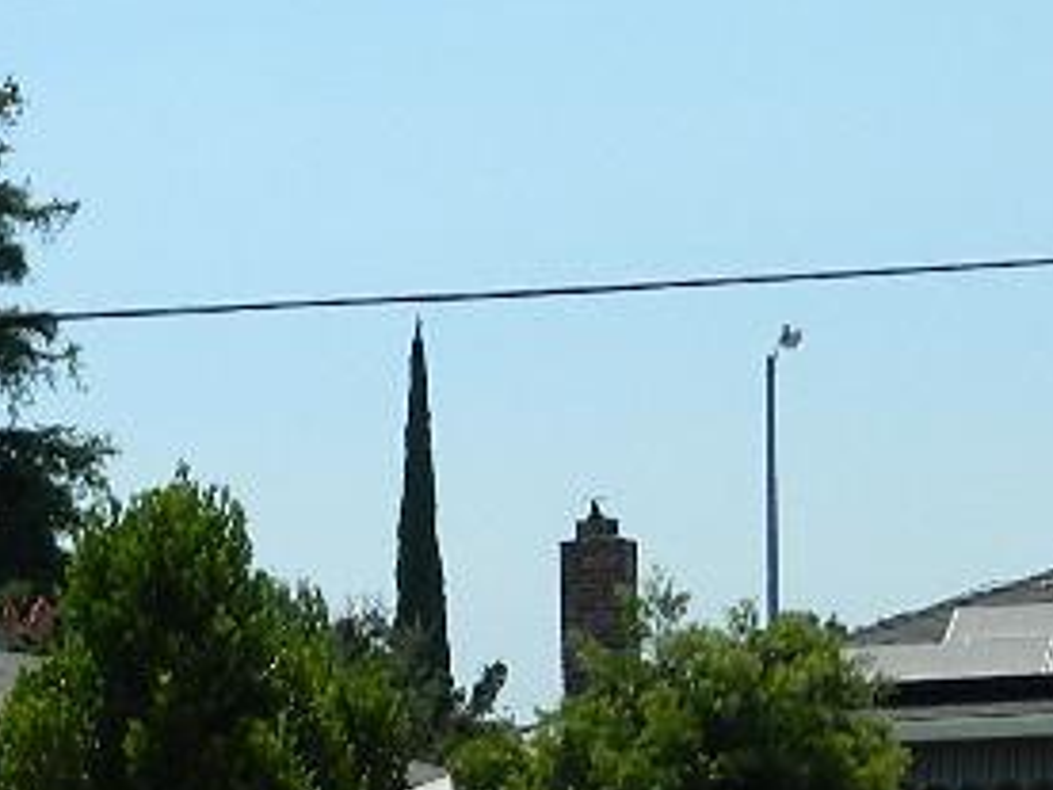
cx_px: -168
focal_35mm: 152
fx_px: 4624
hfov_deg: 12.7
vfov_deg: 9.3
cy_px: 1389
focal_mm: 7.3
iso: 80
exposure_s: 1/200
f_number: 9.8
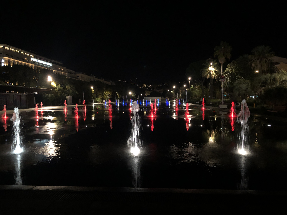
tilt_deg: -2.8
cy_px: 108
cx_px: 144
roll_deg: +0.2
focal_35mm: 28
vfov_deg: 49.7
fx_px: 232
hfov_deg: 63.4
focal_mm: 3.99
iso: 100
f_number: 1.8
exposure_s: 1/8
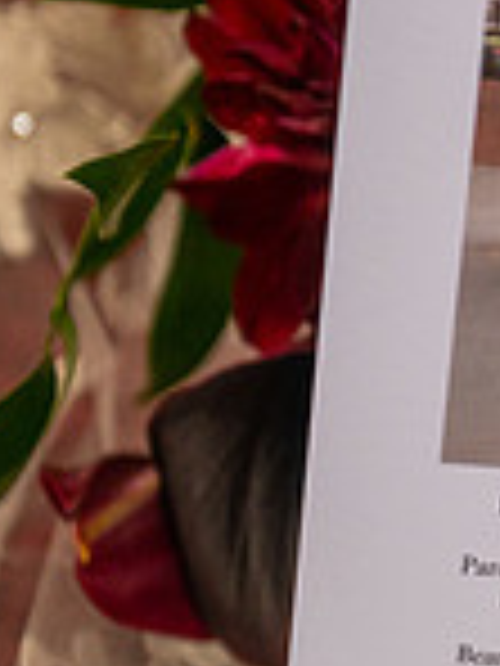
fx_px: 5065
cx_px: 1099
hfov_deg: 5.5
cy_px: 335
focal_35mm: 263
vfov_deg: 7.5
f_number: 2.8
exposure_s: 1/250
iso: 640
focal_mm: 70
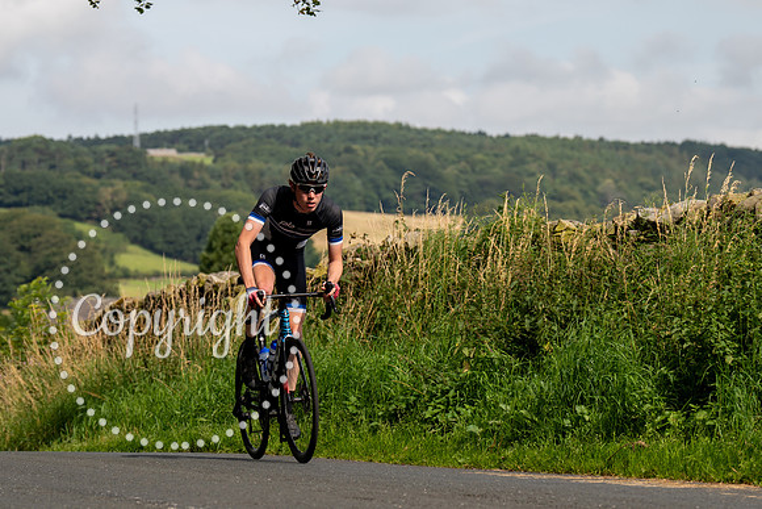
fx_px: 3401
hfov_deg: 12.8
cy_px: 207
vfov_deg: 8.5
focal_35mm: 161
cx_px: 355
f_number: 4
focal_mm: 102
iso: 100
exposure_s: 1/1000
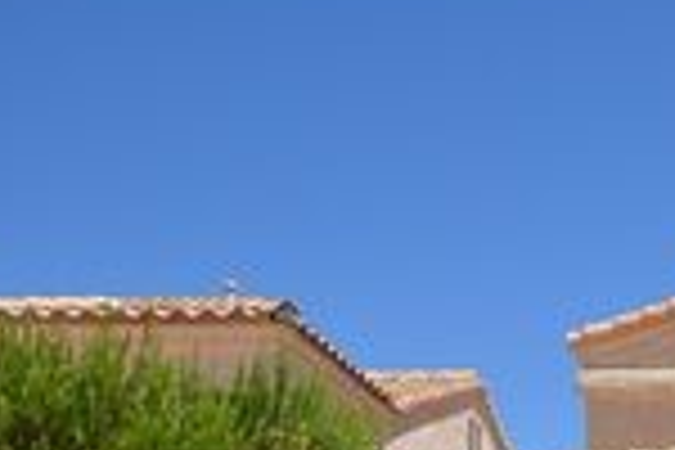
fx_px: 1500
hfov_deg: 22.9
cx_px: 850
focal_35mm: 80
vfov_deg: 15.6
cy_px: 684
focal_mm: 16
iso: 100
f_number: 9
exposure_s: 1/320
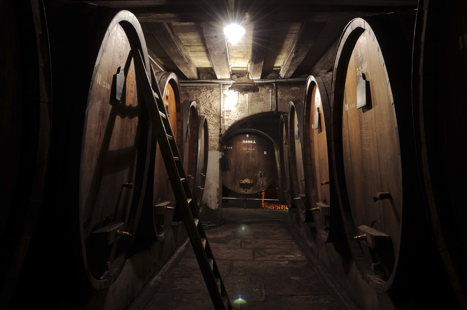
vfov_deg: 53.0
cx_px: 234
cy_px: 155
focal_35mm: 24
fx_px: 311
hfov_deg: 73.8
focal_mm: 16
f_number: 8
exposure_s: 4
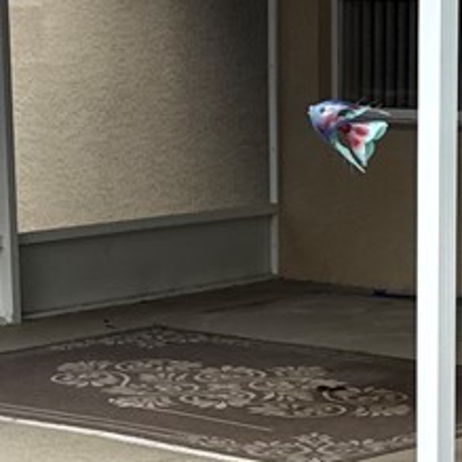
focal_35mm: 155
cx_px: 304
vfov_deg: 11.1
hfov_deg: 11.3
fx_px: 2340
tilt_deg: -13.5
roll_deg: +0.4
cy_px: 485
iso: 80
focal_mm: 6.76
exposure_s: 1/1238
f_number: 1.78
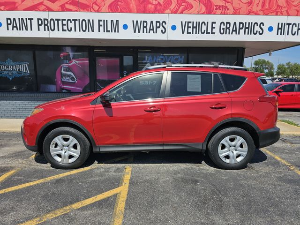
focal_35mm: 23
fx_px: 199
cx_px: 150
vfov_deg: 58.9
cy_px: 112
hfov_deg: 73.9
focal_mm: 6.3
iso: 10
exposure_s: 1/1078
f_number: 1.7
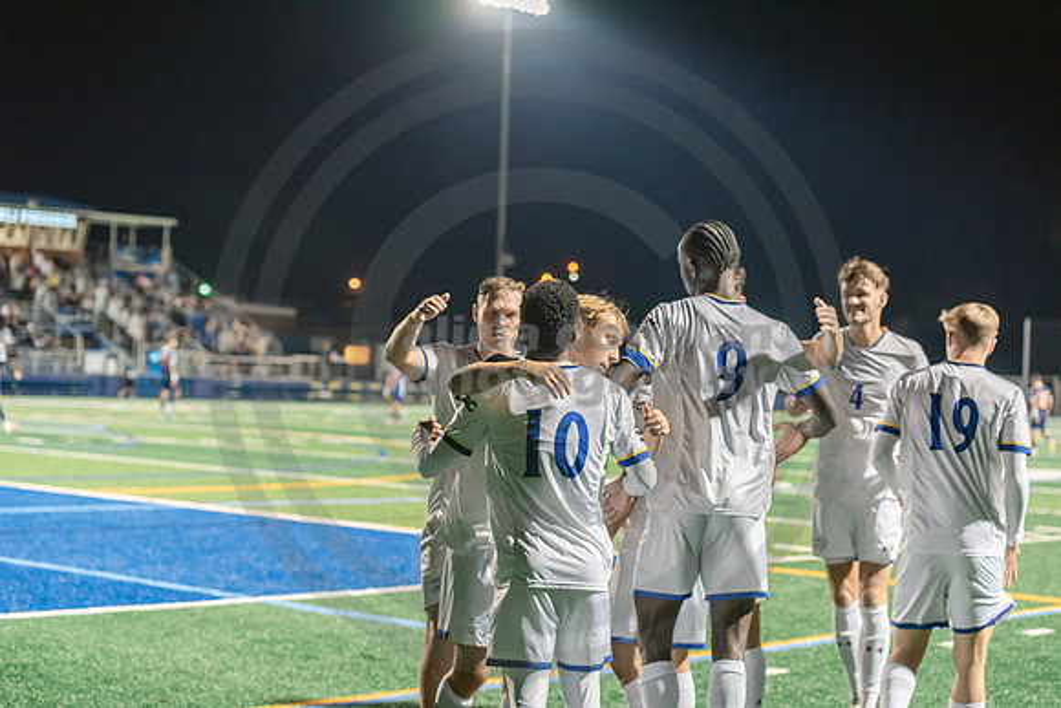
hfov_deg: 28.8
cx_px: 530
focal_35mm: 70
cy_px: 354
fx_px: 2063
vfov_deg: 19.5
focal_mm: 70
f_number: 3.2
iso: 2500
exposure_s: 1/250
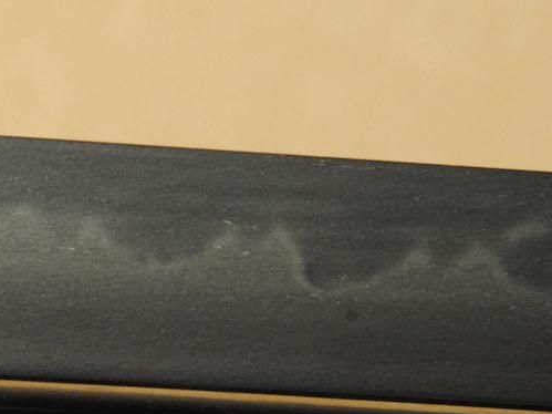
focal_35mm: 547
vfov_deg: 2.7
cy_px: 271
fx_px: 8726
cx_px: -205
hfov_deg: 3.6
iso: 400
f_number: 11
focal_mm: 135
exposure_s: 1/2
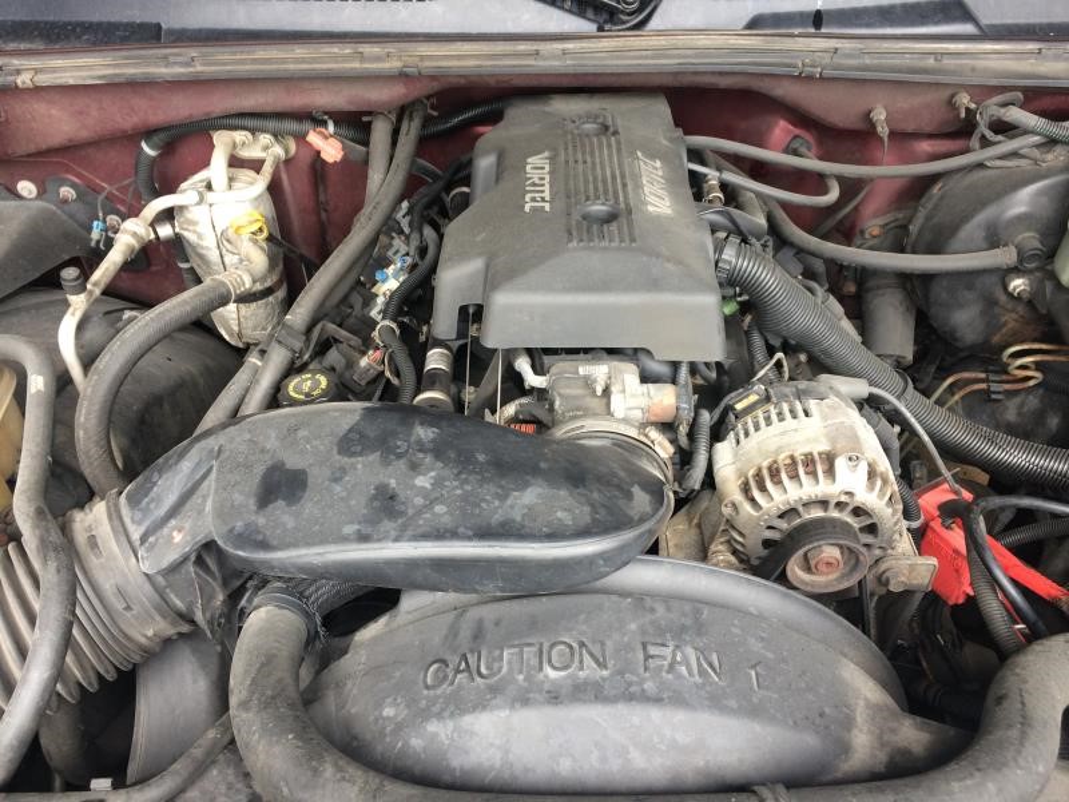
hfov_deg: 61.7
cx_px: 534
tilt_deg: -44.3
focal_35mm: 29
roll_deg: +0.1
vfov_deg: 48.2
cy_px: 401
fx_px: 896
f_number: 2.2
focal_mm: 4.15
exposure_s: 1/120
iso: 64
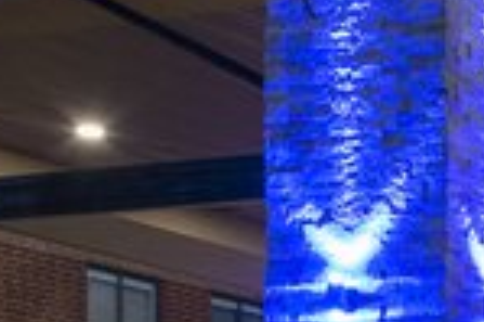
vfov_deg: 8.1
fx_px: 2216
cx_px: 523
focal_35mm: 165
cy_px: 490
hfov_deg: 12.3
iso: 320
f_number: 8
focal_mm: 24
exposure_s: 1.3
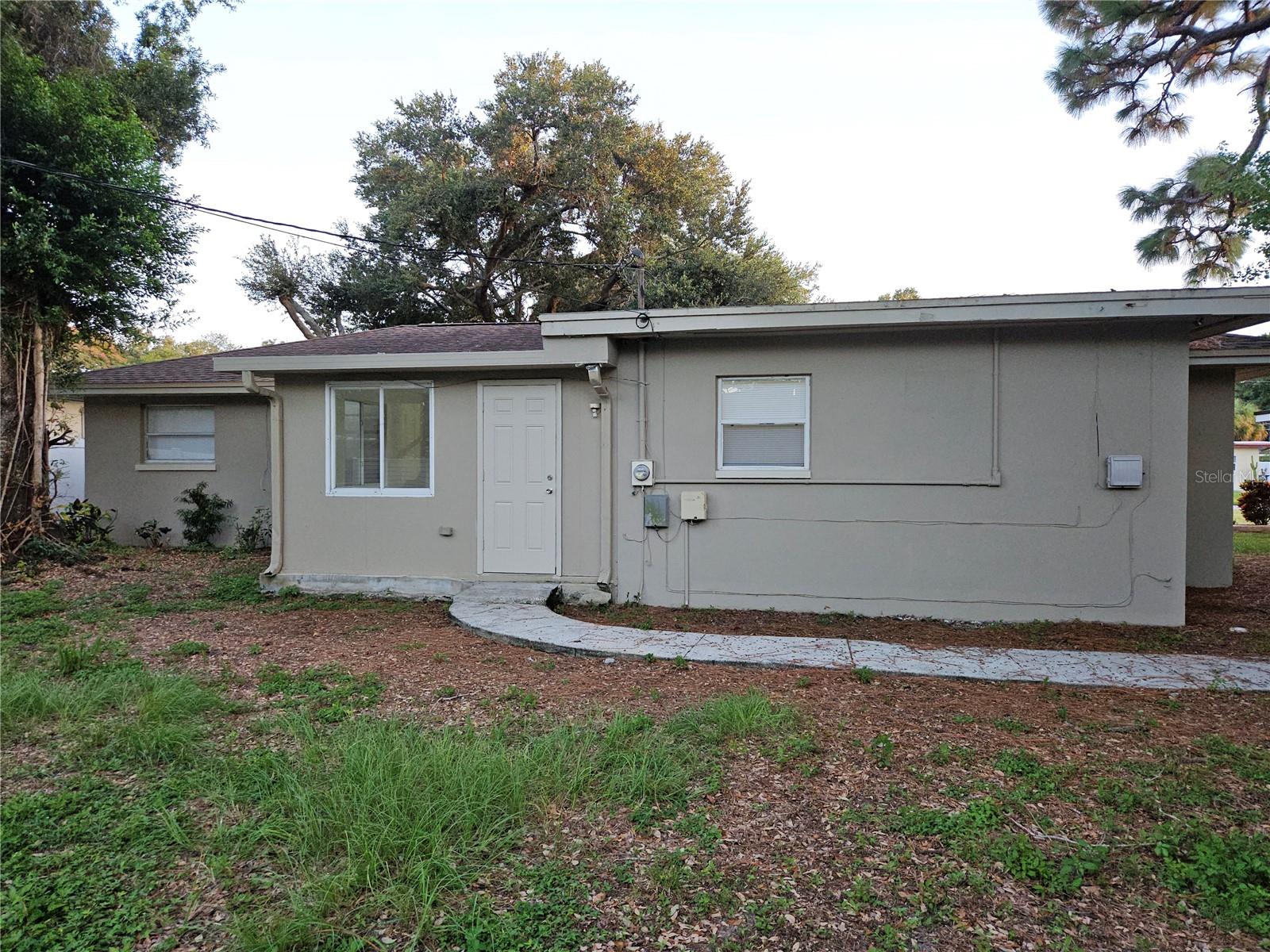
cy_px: 476
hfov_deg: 73.9
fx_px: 844
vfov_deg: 58.9
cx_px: 635
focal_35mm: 23
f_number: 1.8
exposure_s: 1/120
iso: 160
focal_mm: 5.4
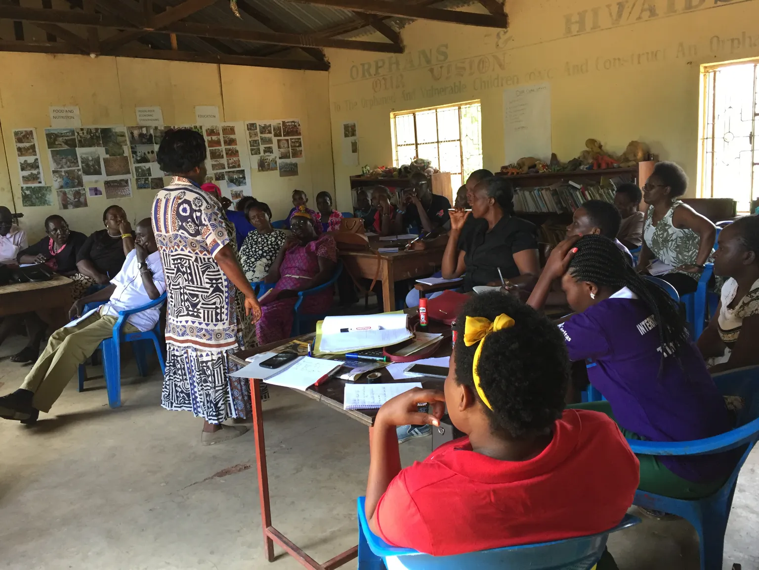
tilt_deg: -10.9
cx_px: 380
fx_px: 636
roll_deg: +1.9
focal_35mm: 29
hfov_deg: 61.7
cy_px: 285
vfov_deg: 48.2
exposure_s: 1/33
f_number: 2.2
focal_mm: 4.15
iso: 64
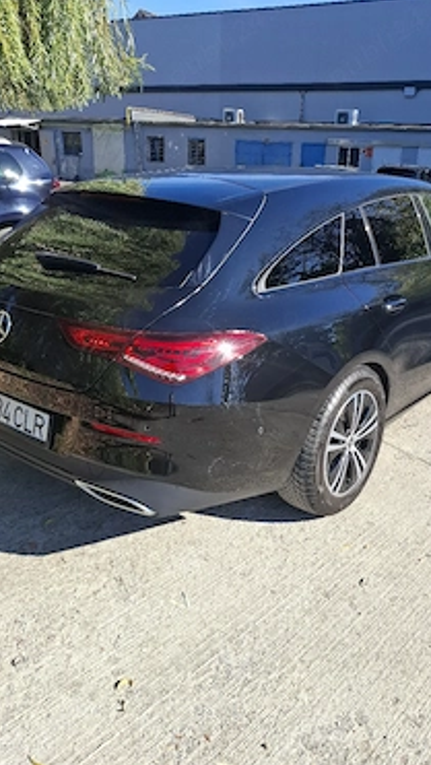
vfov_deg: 69.8
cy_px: 384
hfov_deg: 42.6
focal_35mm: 27
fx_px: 548
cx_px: 274
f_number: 1.8
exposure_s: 1/1000
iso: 50
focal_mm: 5.54
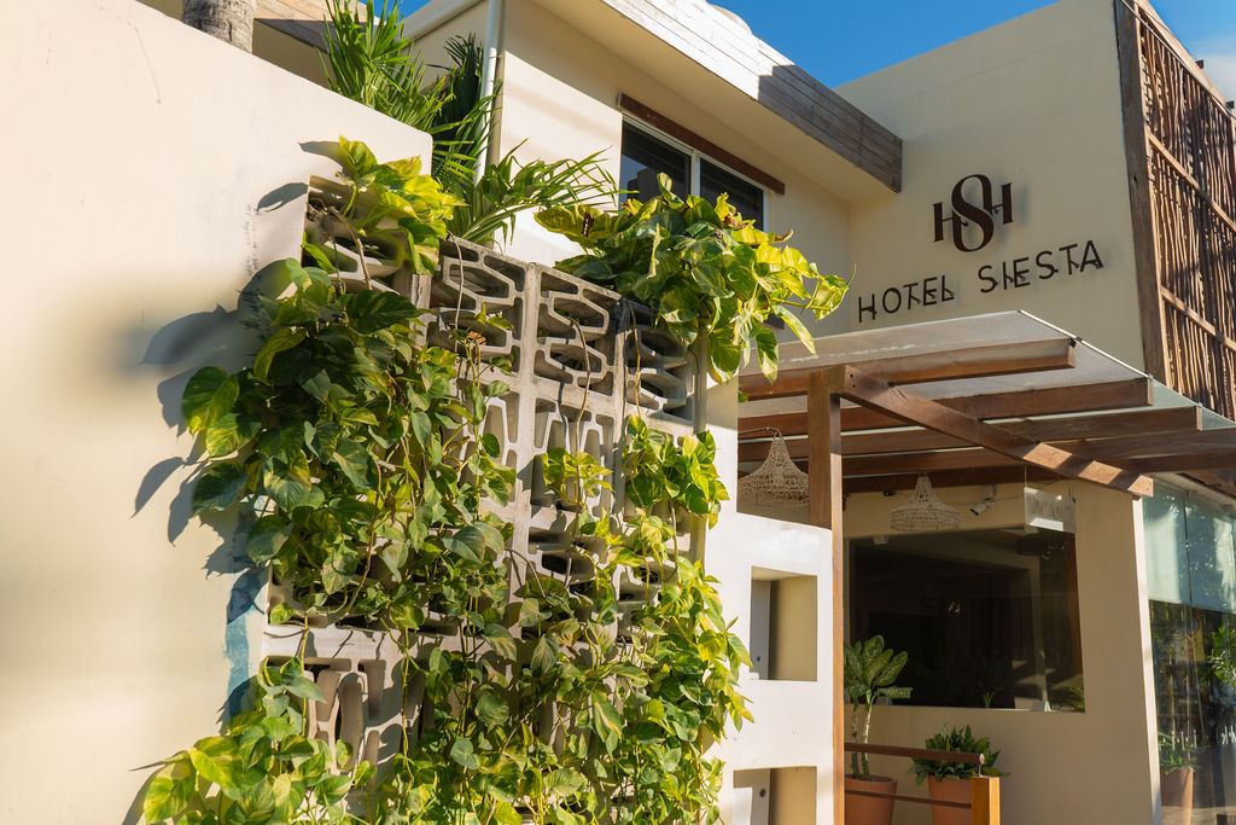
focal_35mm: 32
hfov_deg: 59.1
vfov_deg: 41.6
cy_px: 434
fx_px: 1086
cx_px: 691
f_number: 9
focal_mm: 28
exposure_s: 1/125
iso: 200
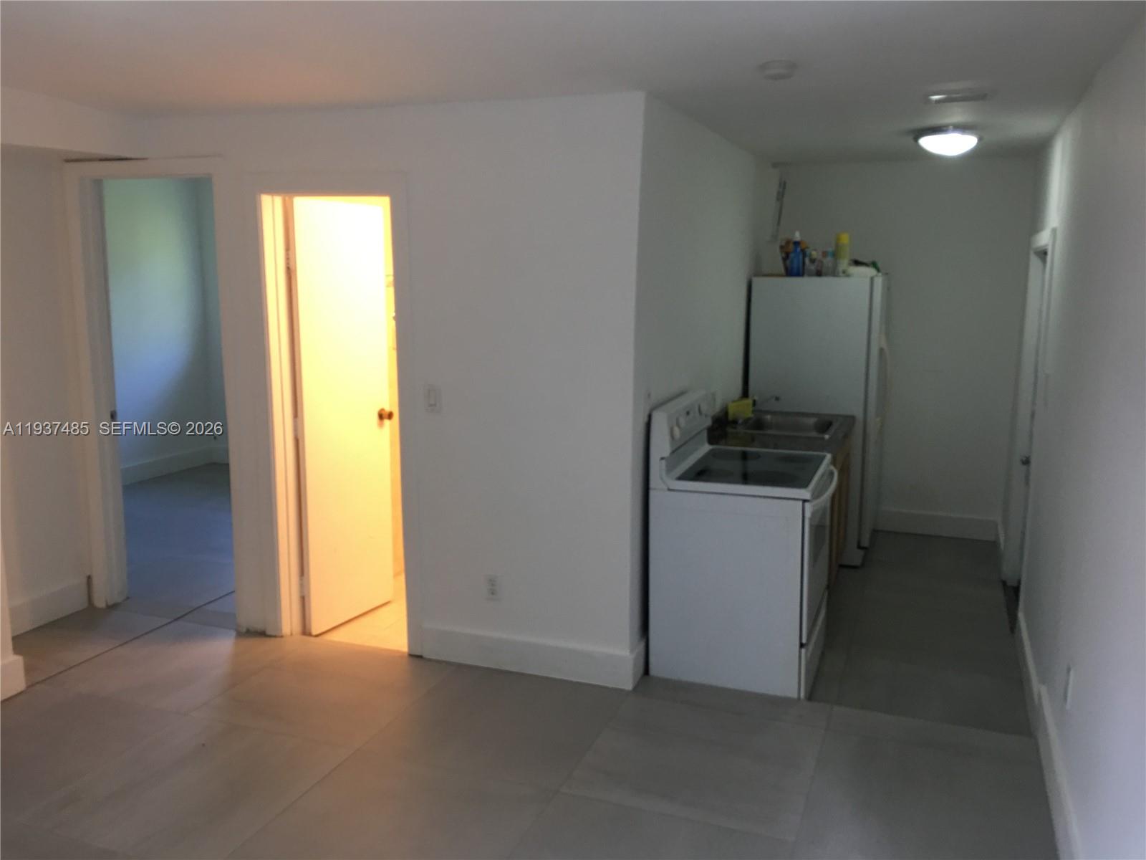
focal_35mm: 29
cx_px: 573
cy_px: 430
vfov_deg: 48.2
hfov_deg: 61.7
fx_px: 960
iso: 40
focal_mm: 4.15
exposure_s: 1/15
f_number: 2.2
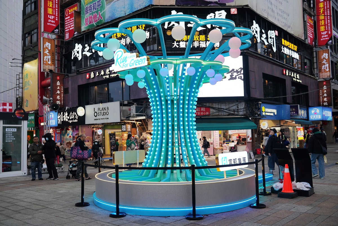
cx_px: 169
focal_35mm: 35
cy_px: 113
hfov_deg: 54.4
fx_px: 329
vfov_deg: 37.9
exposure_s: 1/60
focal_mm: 35
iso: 125
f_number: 4
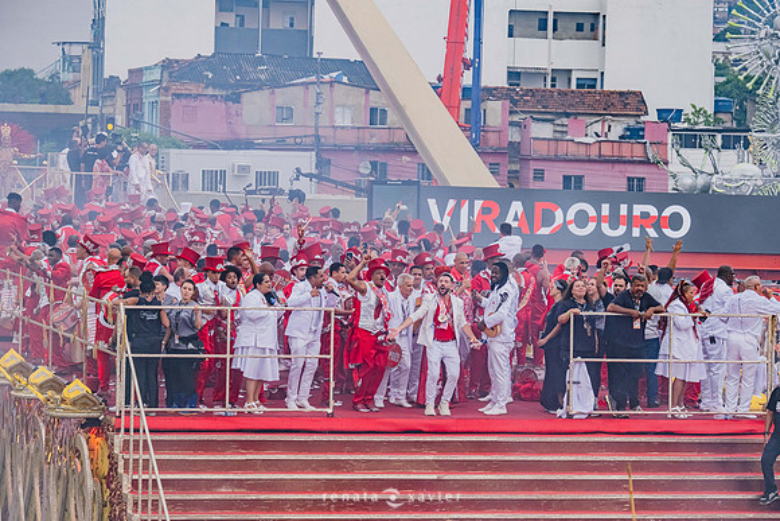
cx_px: 390
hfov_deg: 13.7
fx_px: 3251
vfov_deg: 9.2
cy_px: 260
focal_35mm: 150
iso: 640
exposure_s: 1/1600
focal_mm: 99.8
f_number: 5
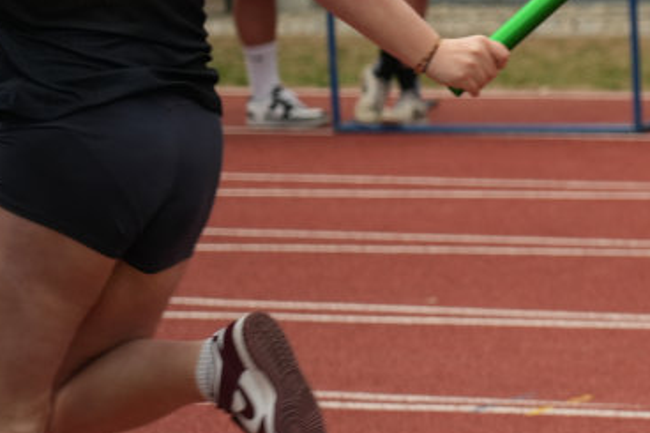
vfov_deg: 5.0
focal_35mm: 274
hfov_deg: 7.4
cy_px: 7
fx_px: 4945
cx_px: 821
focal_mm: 105
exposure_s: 1/1000
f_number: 4
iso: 800
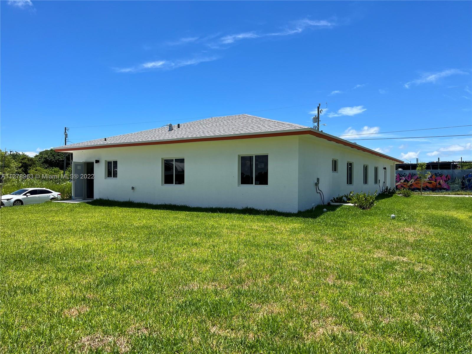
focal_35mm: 26
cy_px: 177
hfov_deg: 67.3
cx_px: 236
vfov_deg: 53.1
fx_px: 355
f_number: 1.5
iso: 50
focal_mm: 5.7
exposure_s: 1/4630
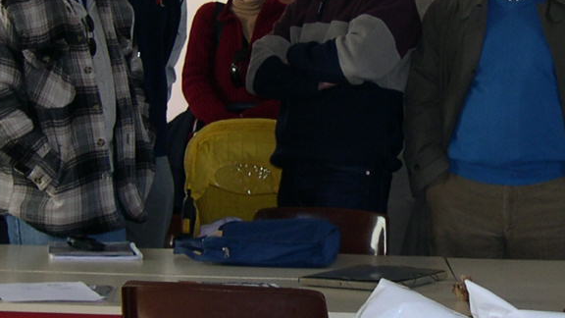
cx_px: 392
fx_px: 1723
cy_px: 82
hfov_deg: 18.6
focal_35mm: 115
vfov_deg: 10.5
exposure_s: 1/30
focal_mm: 8
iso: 100
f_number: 2.8
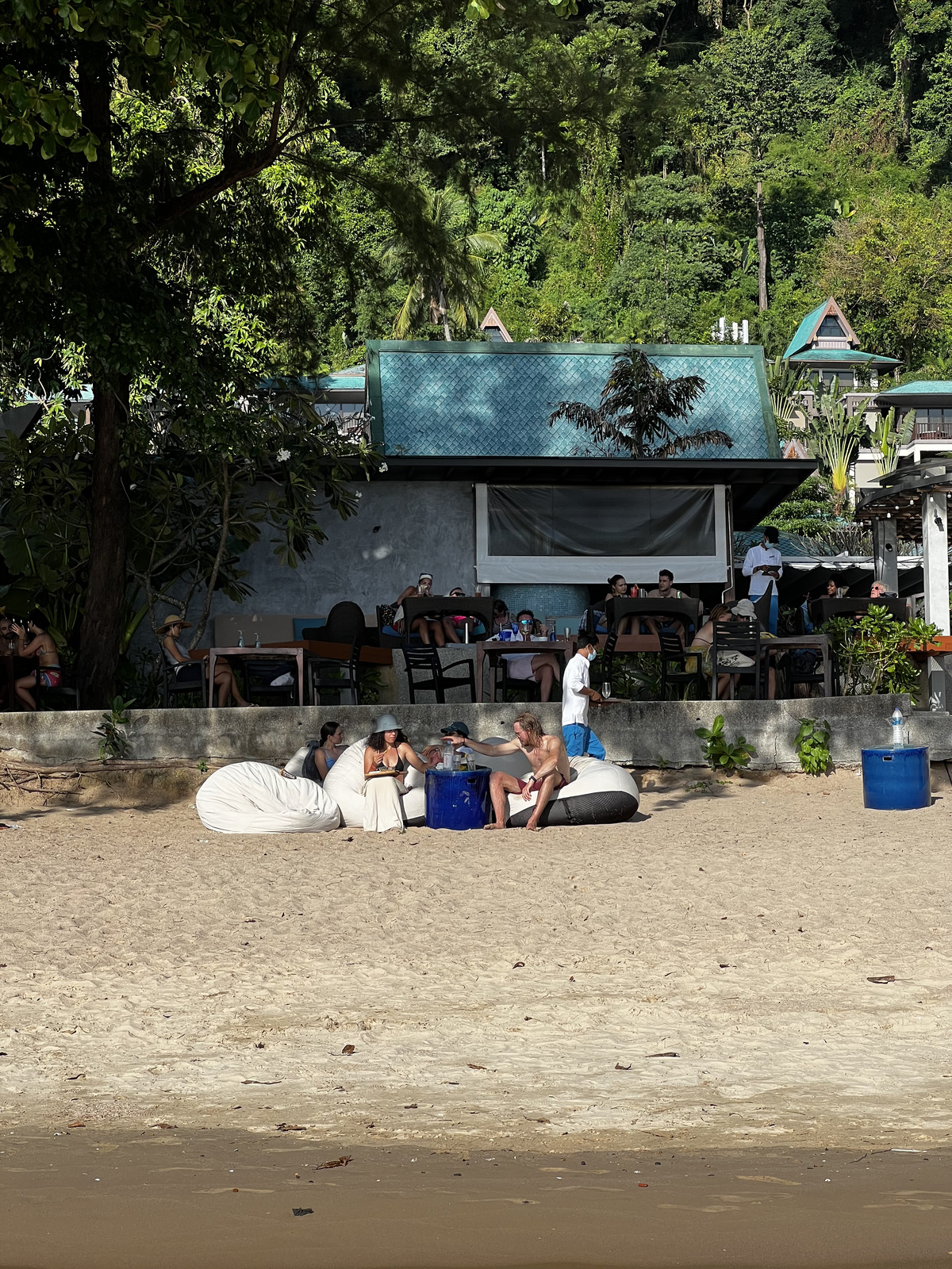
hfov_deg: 19.1
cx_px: 476
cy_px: 634
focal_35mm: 77
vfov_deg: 25.3
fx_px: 2824
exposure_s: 1/774
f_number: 2.8
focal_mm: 9
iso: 32
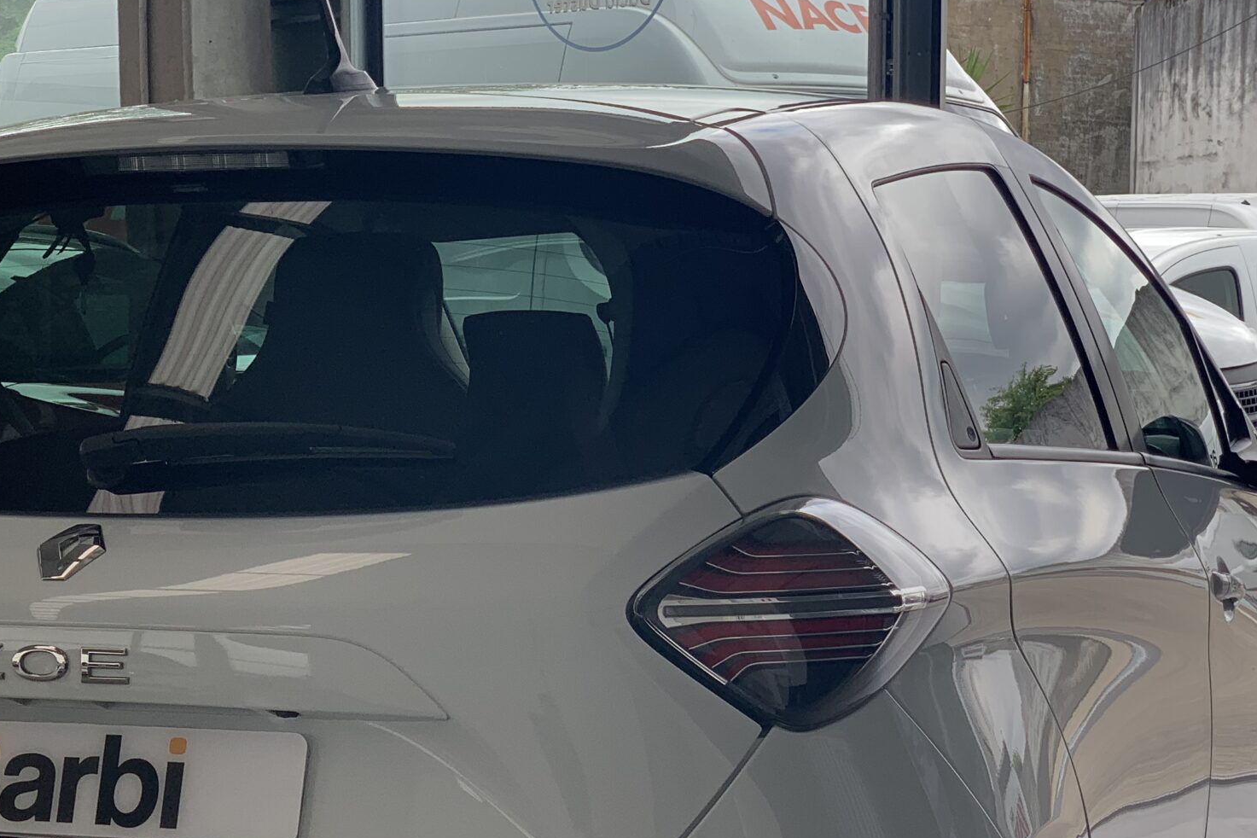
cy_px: 794
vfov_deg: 14.4
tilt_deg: -6.4
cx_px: 425
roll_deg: -0.8
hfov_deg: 21.6
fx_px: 3282
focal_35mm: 94
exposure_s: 1/150
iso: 16
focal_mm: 6
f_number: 2.4
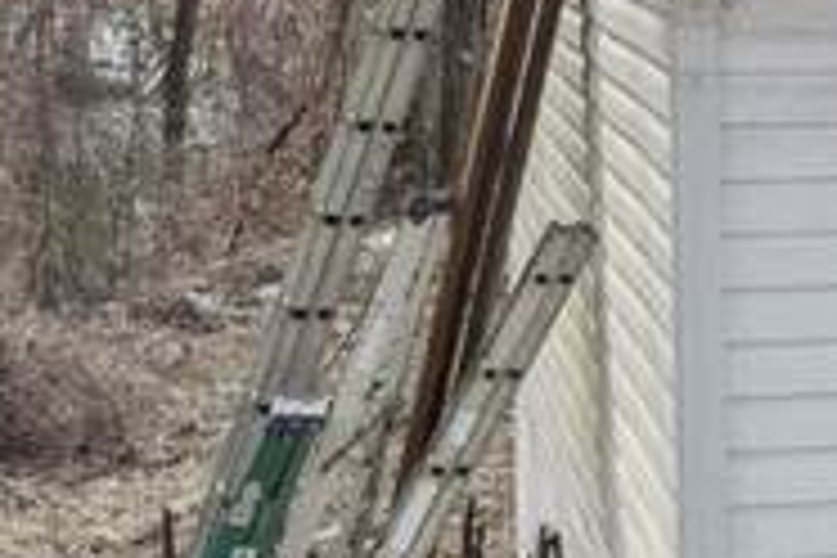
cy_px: 122
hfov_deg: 10.1
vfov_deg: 9.1
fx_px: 3510
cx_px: 2484
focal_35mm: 151
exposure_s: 1/320
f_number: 2.8
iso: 100
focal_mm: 8.4
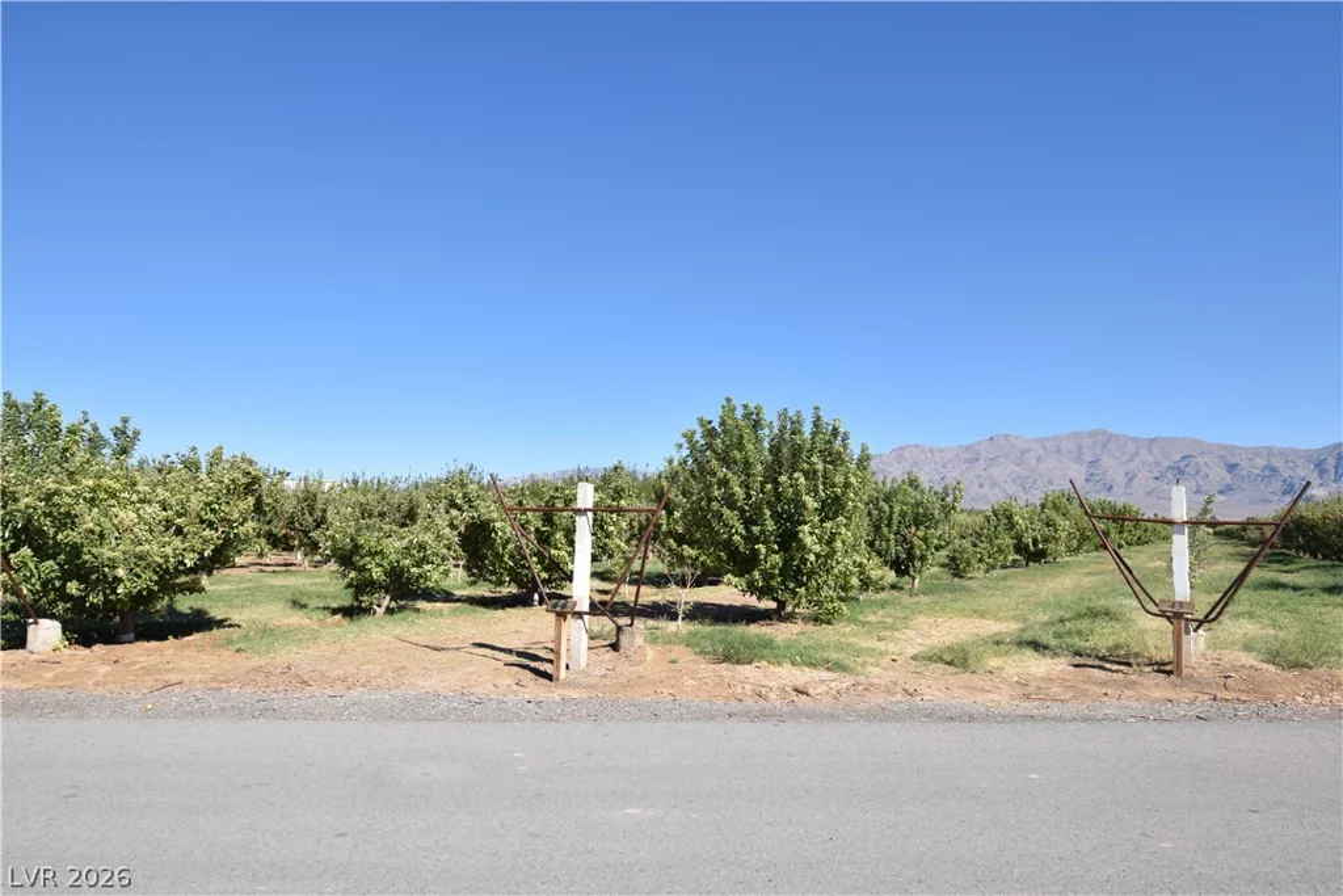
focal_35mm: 22
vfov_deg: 56.2
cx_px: 672
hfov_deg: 77.3
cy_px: 448
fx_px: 839
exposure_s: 1/160
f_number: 10
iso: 100
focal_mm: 15
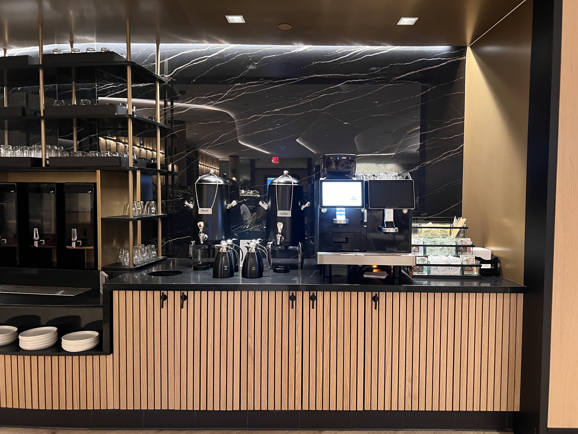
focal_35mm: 26
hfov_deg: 67.3
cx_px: 289
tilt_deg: -3.9
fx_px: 434
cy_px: 217
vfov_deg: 53.1
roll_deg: -1.3
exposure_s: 1/40
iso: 640
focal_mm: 5.7
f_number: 1.5
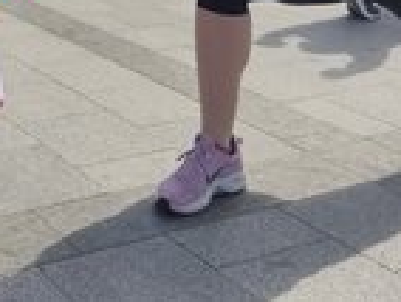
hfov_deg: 25.0
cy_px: -116
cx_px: -28
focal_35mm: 73
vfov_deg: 18.5
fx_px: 847
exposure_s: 1/1733
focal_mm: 4.74
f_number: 1.79
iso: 100
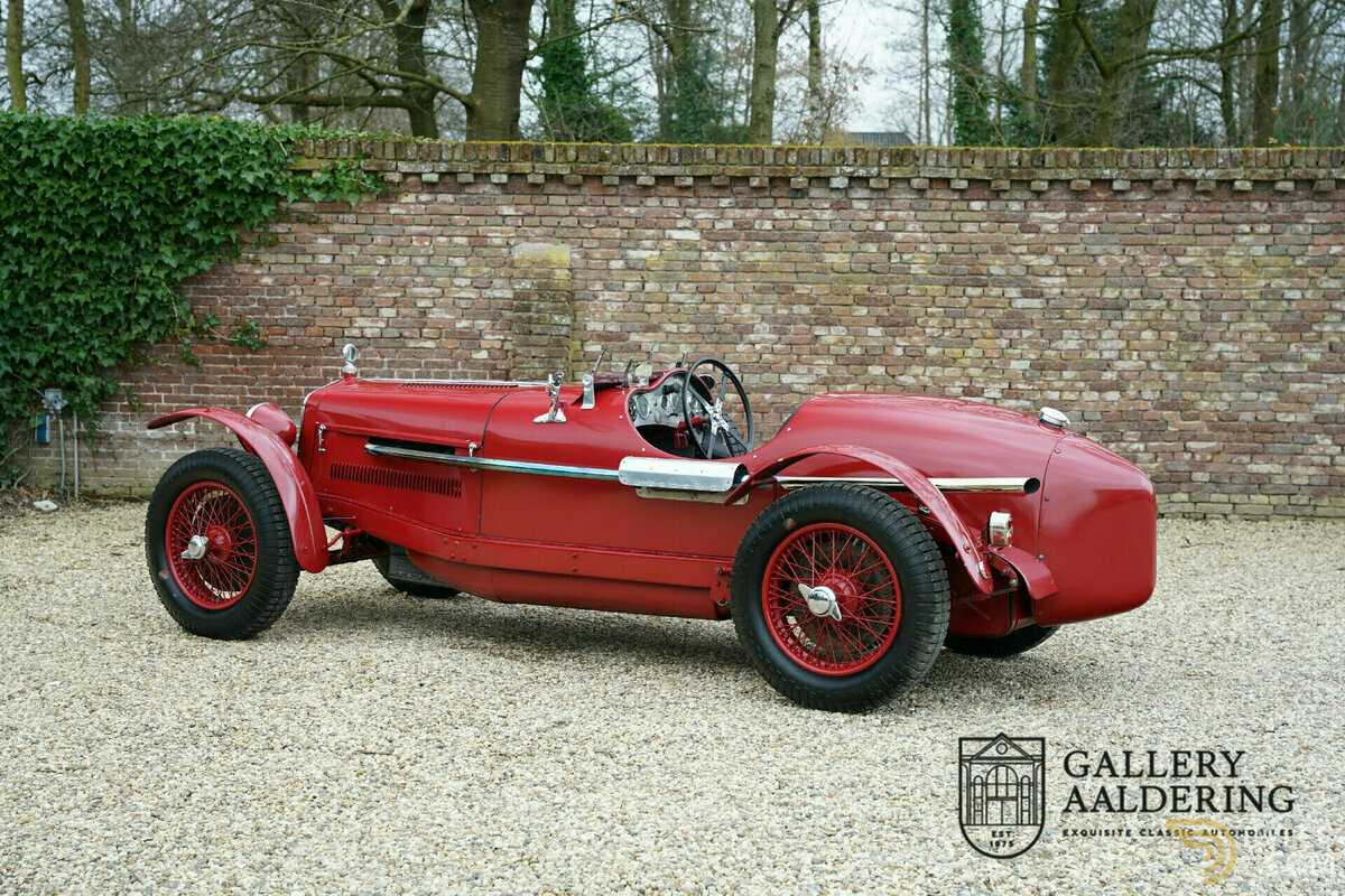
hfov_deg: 36.7
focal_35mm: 54
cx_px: 672
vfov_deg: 24.9
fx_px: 2029
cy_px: 448
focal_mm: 54.3
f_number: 5.6
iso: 400
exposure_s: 1/60
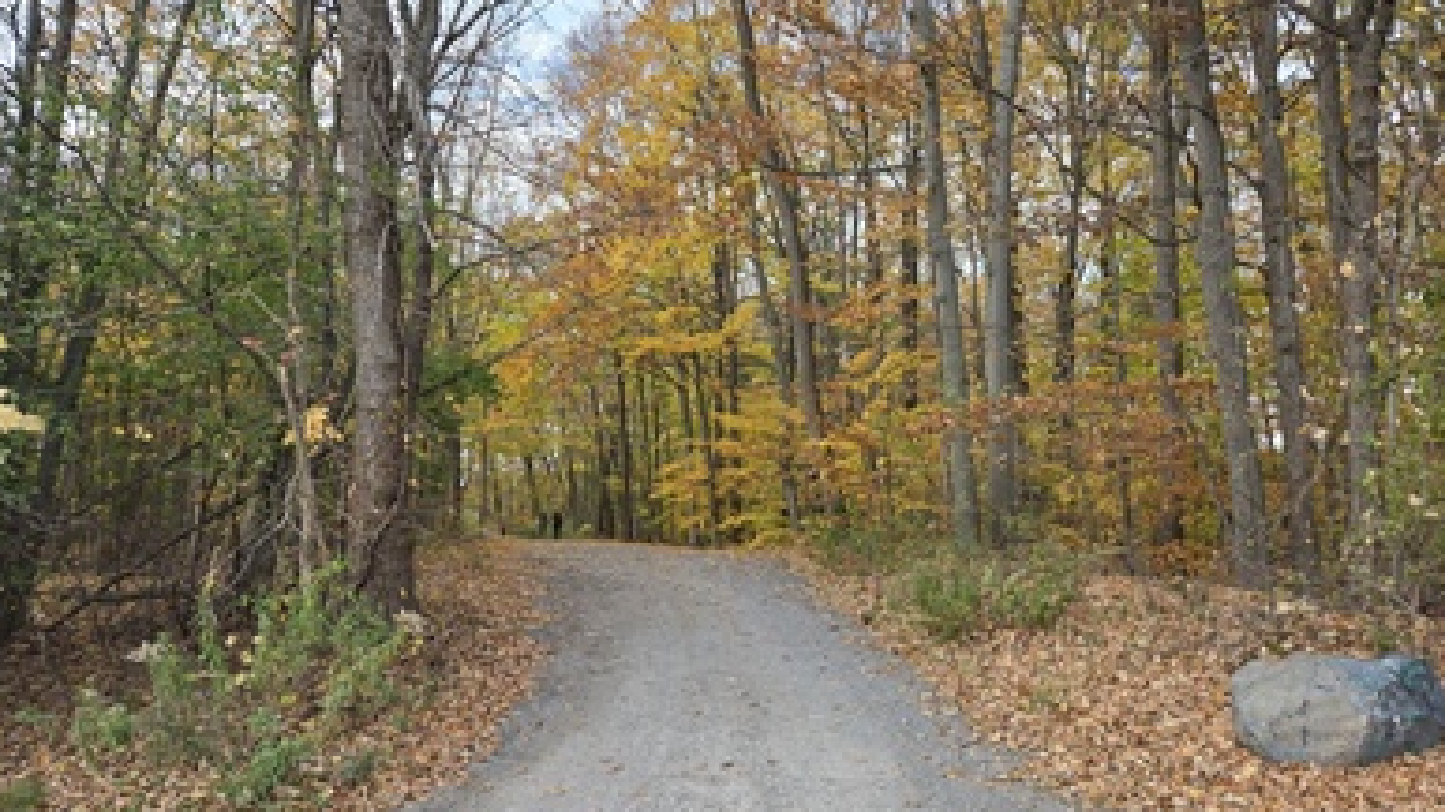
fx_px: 996
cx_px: 737
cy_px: 367
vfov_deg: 44.3
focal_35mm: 26
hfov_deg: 71.9
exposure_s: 1/441
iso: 25
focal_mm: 5.4
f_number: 1.8
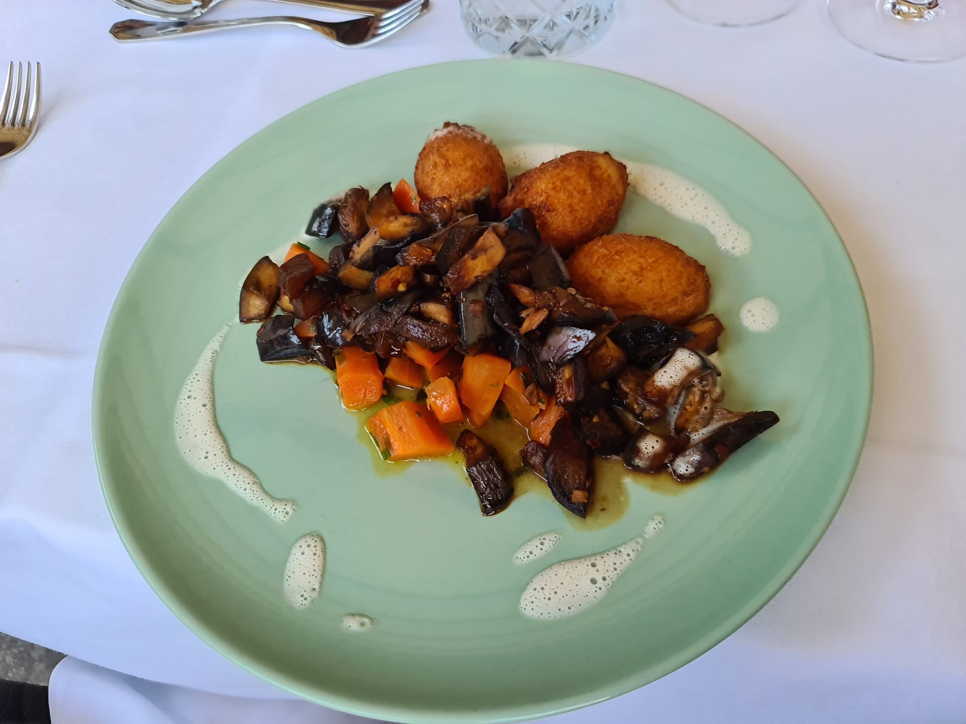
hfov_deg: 69.4
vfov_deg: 54.9
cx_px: 483
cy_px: 362
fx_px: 698
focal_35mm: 25
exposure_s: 1/100
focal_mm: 7
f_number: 1.8
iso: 250
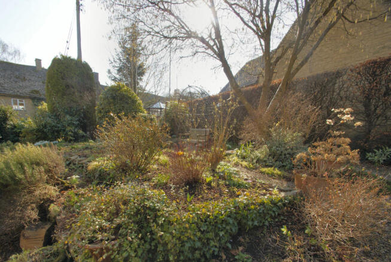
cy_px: 131
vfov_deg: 77.5
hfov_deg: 100.3
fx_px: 163
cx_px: 196
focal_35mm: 15
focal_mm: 10
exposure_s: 1/80
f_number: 9
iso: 100
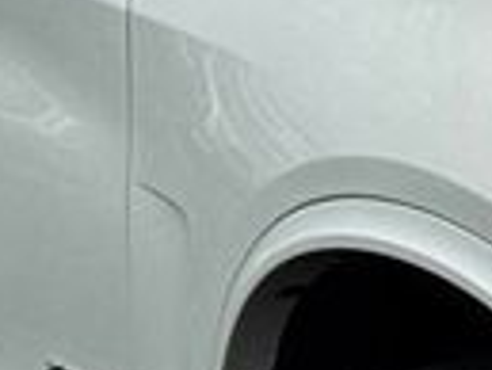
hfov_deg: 5.1
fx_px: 5434
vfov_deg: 3.9
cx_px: 919
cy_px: 31
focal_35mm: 382
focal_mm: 6.76
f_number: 1.78
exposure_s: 1/2179
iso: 64
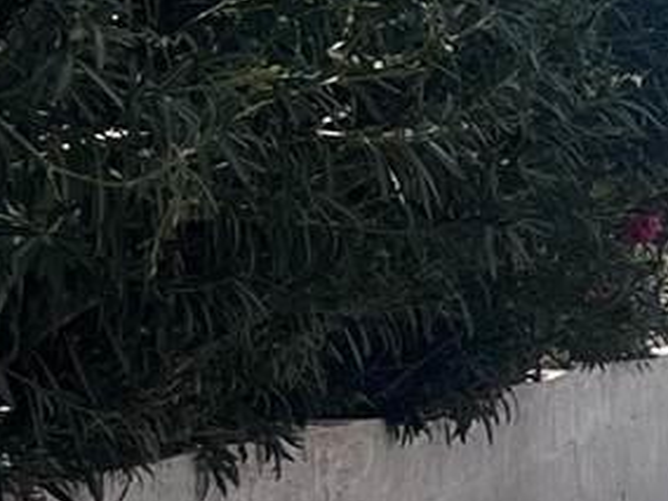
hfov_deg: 9.0
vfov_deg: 6.9
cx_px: 1214
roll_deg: +0.1
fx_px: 4072
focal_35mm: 211
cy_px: 840
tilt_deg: -10.4
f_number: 1.5
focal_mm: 5.7
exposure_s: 1/4274
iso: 50
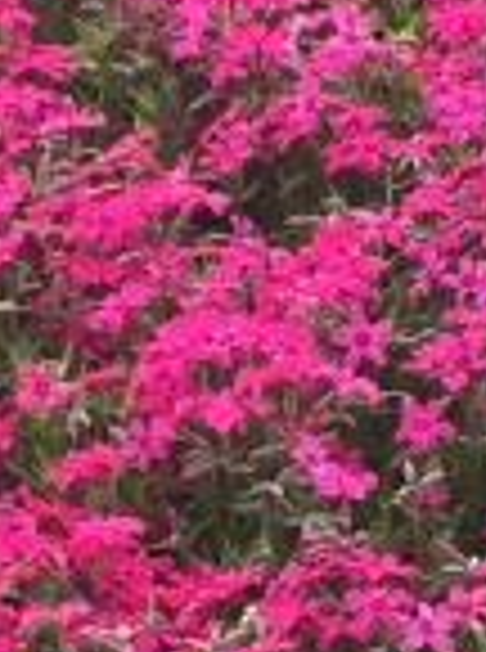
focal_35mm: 214
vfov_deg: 9.2
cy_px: 600
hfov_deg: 6.9
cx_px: 32
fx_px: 4024
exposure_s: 1/359
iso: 32
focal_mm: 4.15
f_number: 2.2
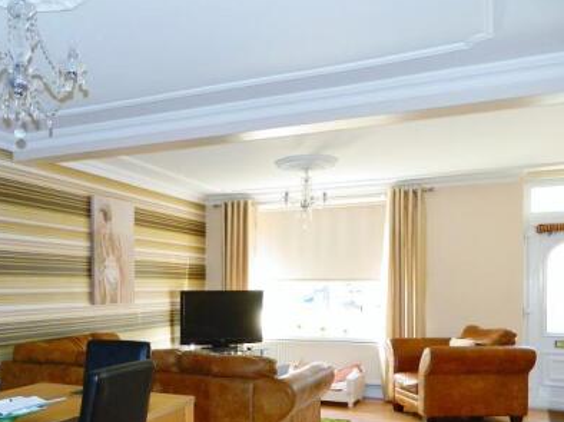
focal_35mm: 37
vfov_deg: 37.8
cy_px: 307
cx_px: 180
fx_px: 602
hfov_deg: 49.1
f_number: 3.1
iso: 180
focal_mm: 4.5
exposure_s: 1/30
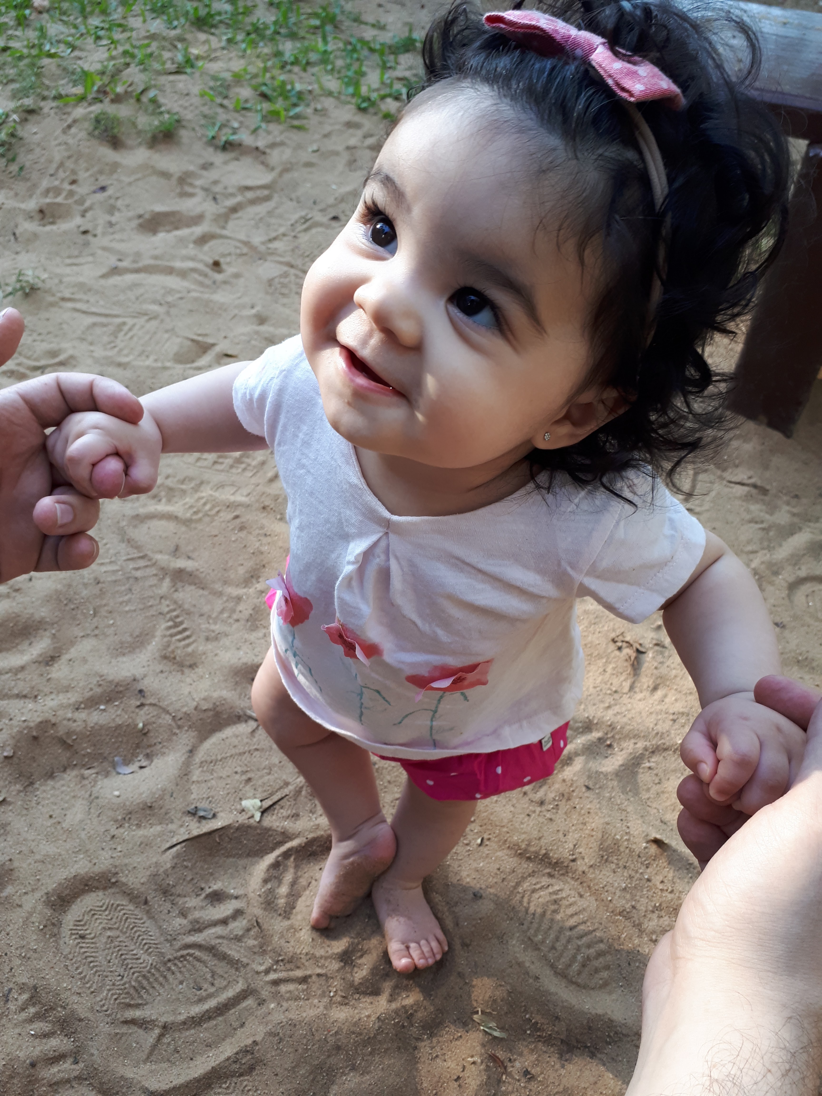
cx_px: 411
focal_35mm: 27
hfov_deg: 51.4
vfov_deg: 65.3
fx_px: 855
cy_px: 548
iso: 64
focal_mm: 3.6
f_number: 1.9
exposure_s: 1/120
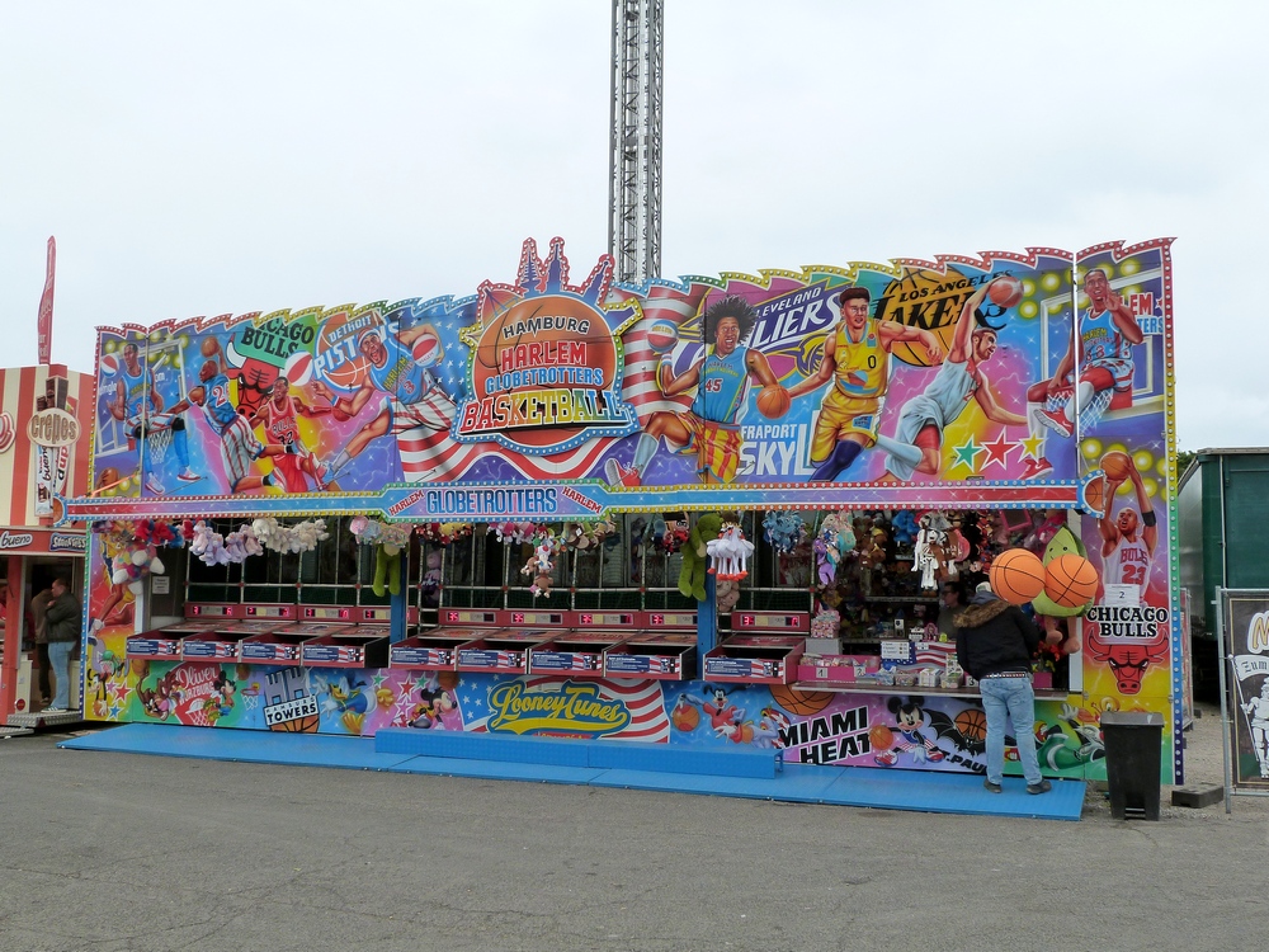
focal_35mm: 35
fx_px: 1283
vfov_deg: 40.7
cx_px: 634
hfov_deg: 52.6
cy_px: 476
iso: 160
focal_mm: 6.2
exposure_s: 1/250
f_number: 5
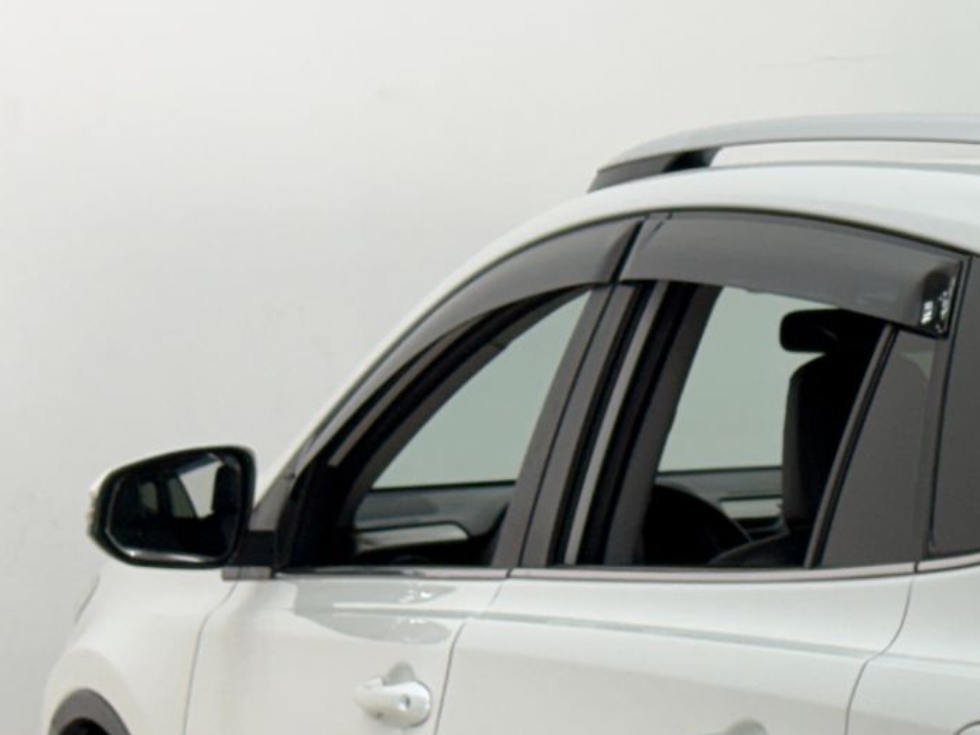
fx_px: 3766
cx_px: 1351
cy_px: 906
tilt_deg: -10.7
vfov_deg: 10.9
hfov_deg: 14.1
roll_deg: +0.0
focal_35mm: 133
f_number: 1.78
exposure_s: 1/120
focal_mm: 6.76
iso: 64
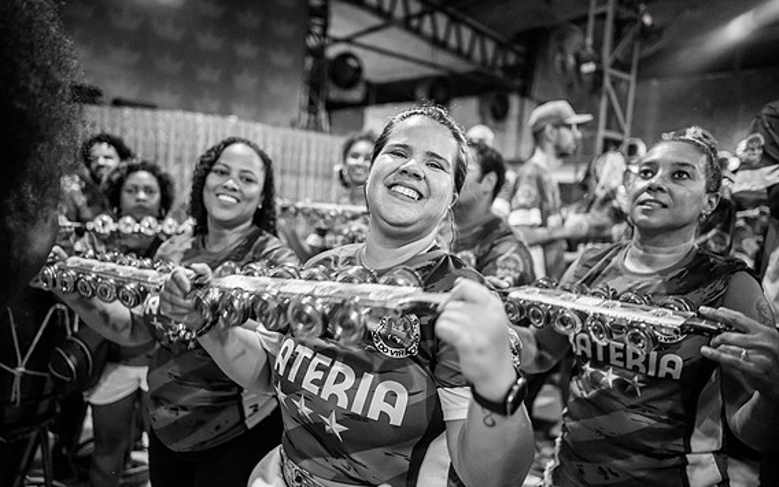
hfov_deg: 72.5
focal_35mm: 25
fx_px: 531
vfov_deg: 49.3
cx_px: 384
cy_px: 252
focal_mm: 24
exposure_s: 1/320
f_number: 1.8
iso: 1600
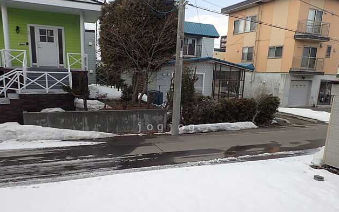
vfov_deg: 45.8
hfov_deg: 68.4
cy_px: 127
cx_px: 167
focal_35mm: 27
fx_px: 250
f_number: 2.8
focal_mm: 4.5
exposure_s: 1/1000
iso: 100
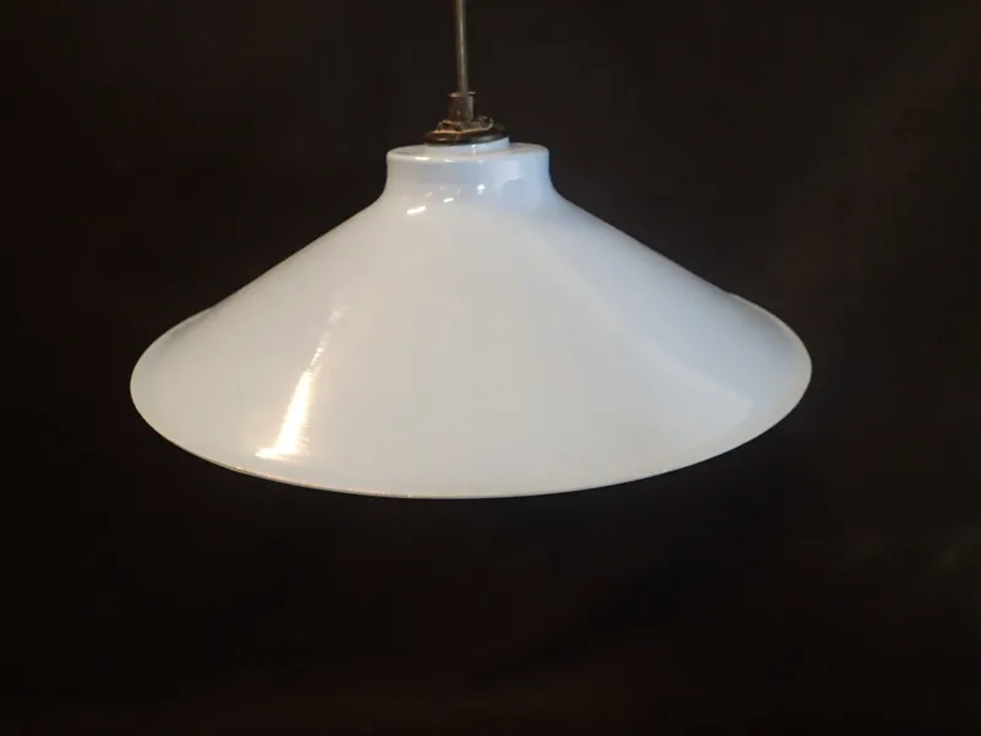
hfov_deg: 69.4
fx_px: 708
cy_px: 368
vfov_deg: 54.9
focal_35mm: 25
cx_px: 490
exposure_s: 1/30
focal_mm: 4.5
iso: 400
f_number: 2
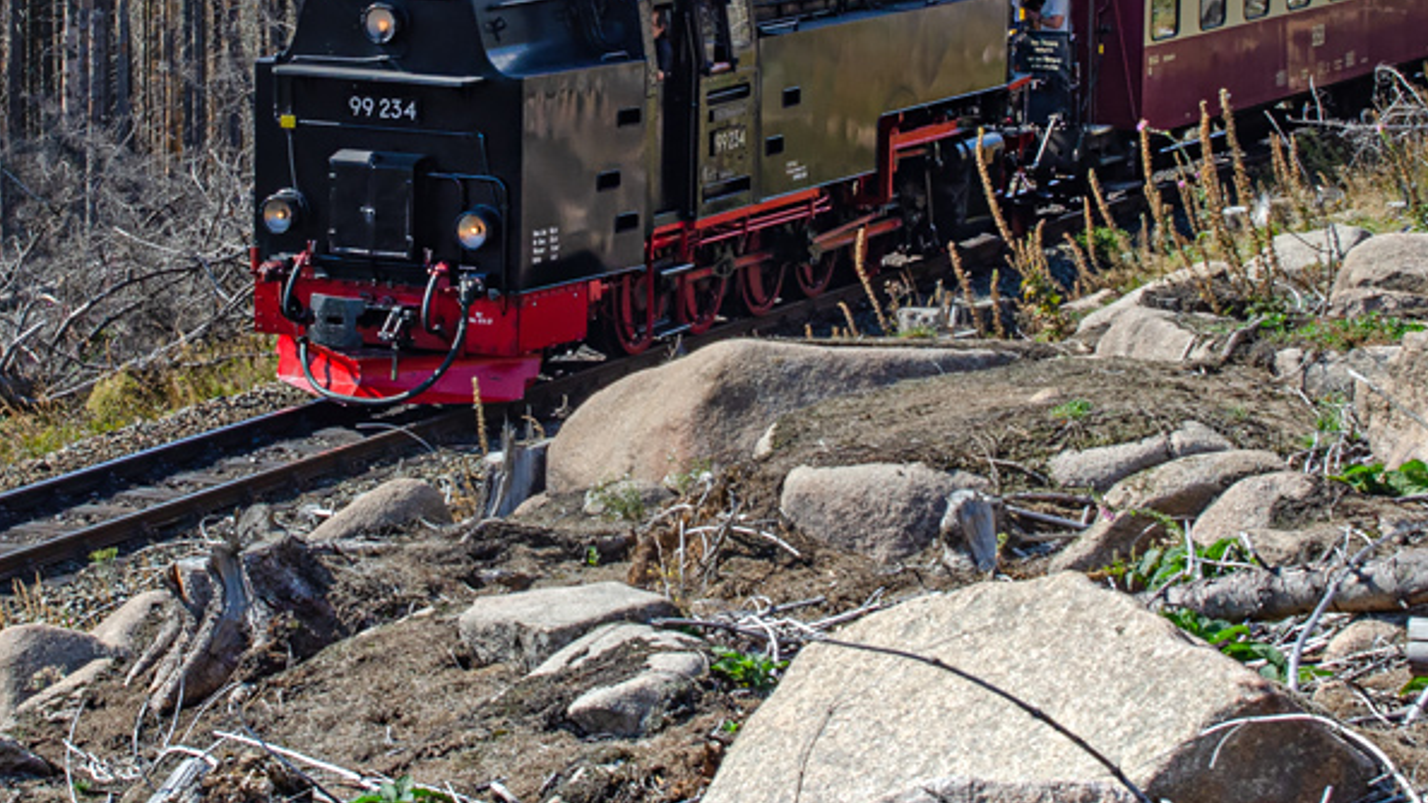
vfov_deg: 11.2
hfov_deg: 19.8
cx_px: 490
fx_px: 4089
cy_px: 120
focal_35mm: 108
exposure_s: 1/400
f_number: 8
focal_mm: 34
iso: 200
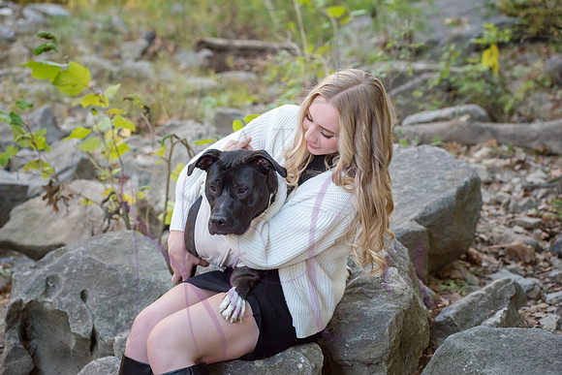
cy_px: 188
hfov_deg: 25.4
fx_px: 1249
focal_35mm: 80
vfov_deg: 17.1
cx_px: 281
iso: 800
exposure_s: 1/400
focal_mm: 80
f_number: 5
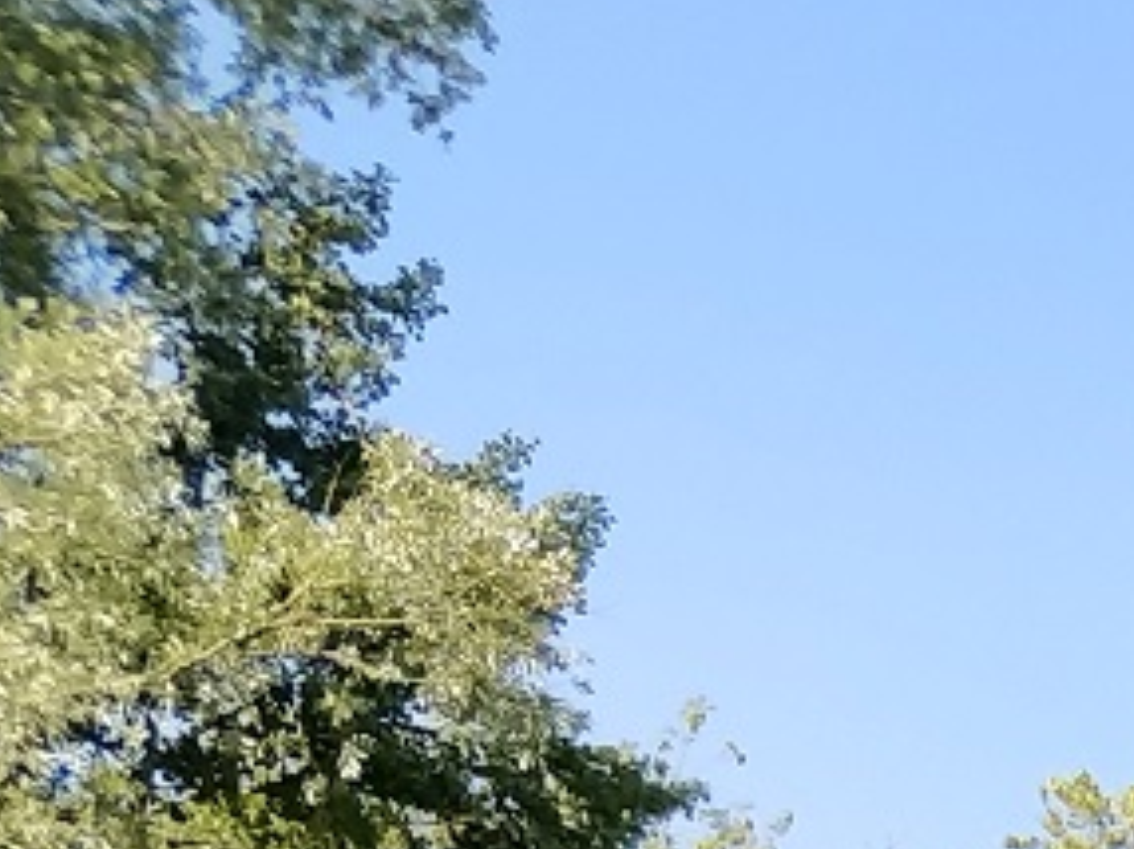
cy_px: 2610
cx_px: 3763
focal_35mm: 168
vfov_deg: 7.6
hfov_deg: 8.8
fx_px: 5499
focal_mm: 4.1
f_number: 1.7
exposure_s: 1/888
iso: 320
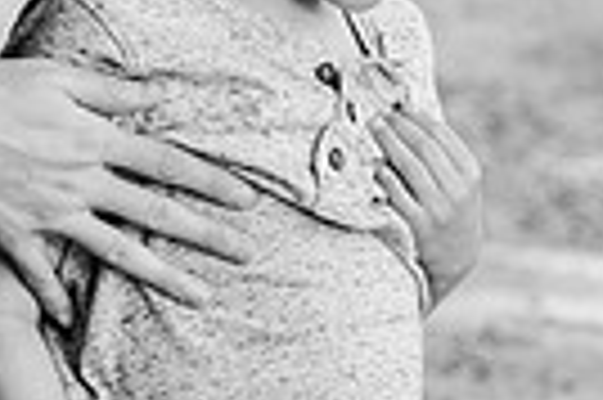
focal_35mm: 368
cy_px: 56
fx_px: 6156
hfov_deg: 5.6
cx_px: 576
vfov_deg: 3.7
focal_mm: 85
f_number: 5.6
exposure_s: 1/320
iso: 500
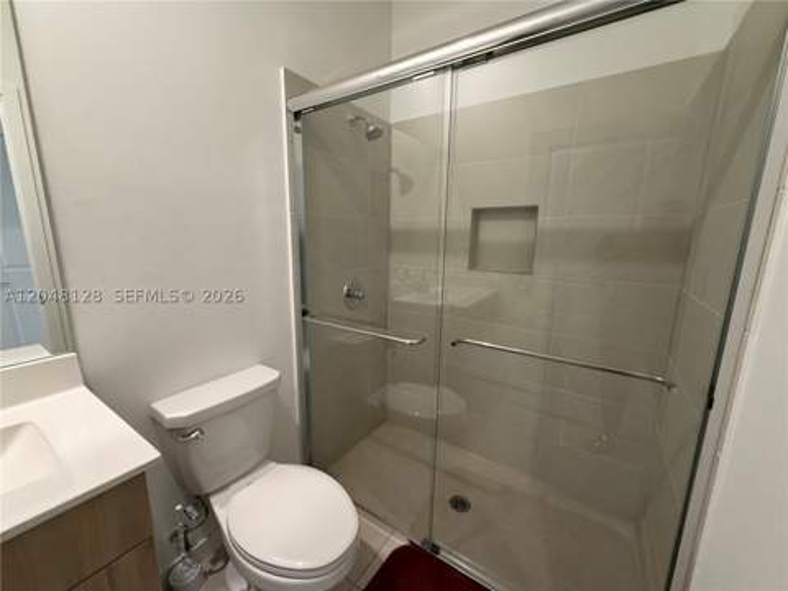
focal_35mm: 14
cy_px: 296
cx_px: 394
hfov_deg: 102.1
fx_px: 319
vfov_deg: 85.7
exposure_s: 1/60
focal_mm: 2.22
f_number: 2.2
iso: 400
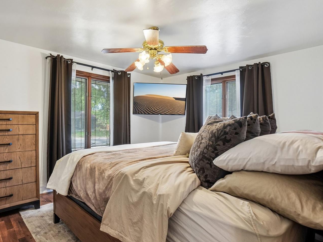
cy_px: 125
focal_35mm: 18
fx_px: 168
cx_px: 131
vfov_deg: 71.6
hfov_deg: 86.8
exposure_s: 1/20
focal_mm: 10
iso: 400
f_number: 8
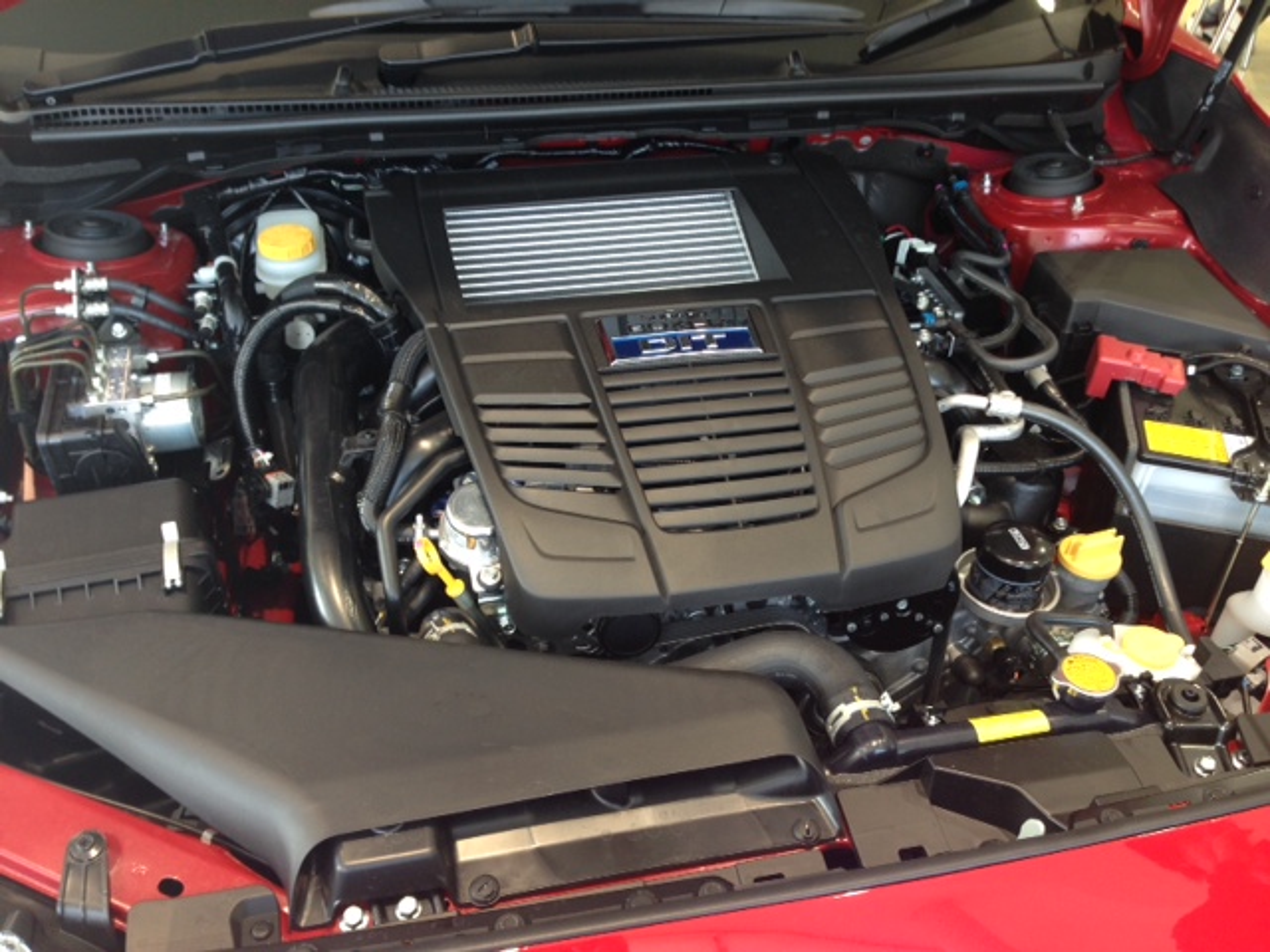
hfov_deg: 55.4
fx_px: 1211
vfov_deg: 42.9
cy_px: 476
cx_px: 635
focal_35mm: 33
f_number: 2.4
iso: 50
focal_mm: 4.12
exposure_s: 1/30
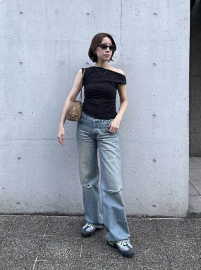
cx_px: 100
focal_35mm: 24
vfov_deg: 71.7
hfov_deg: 56.6
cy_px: 135
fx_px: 186
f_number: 1.8
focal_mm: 6.8
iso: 64
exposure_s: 1/256
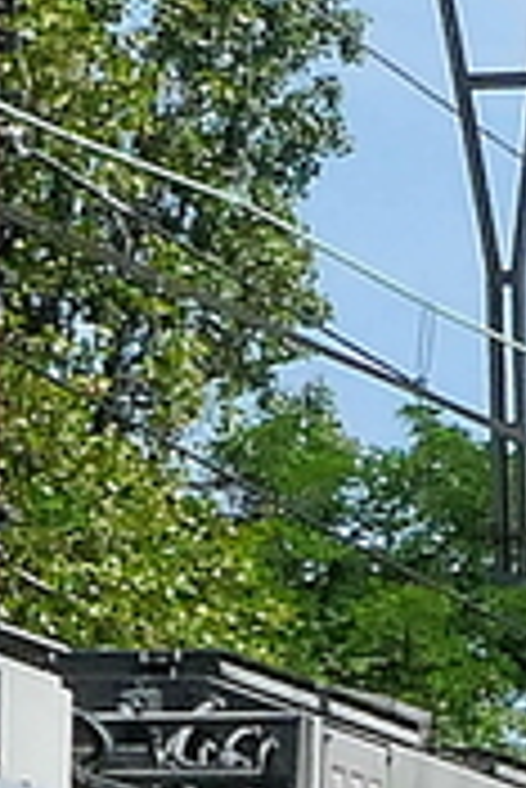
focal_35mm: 675
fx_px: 14763
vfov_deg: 3.0
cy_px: 1119
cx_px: 688
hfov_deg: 2.0
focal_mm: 27.1
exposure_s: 1/800
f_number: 9
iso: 400
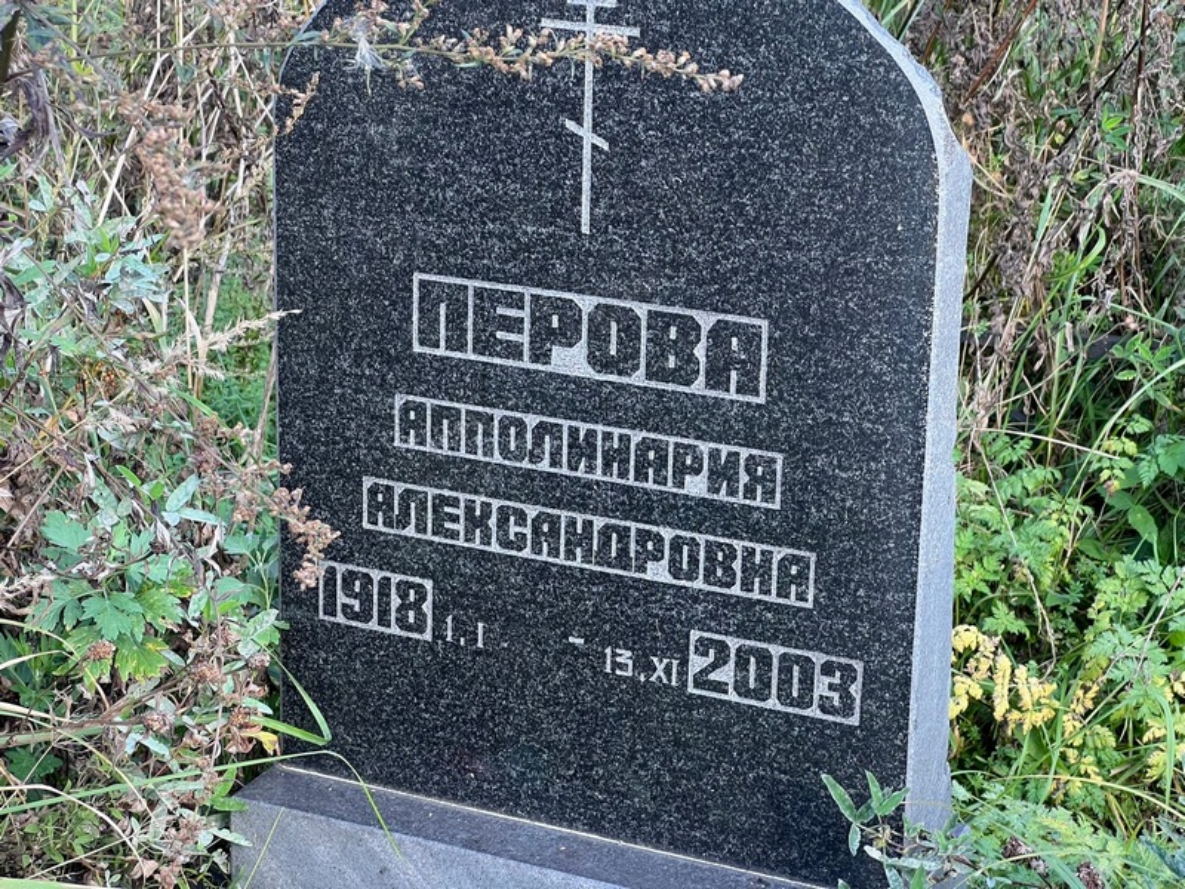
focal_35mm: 77
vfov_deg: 19.1
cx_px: 592
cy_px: 444
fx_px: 2636
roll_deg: +0.2
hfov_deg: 25.3
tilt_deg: -17.1
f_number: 2.8
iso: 50
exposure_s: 1/99
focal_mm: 9
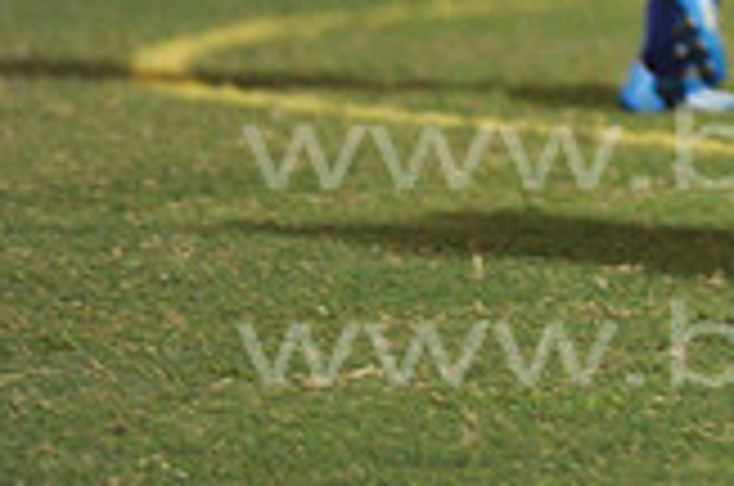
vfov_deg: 1.3
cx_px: 1256
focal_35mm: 1069
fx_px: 21753
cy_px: -333
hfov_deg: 1.9
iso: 5000
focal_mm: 300
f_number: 3.2
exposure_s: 1/400
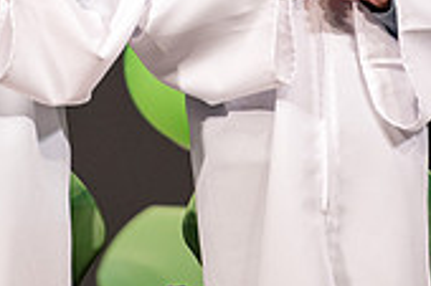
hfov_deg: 2.6
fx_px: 9568
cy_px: -132
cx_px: 288
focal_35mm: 800
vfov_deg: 1.7
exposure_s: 1/400
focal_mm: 200
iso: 500
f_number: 2.8
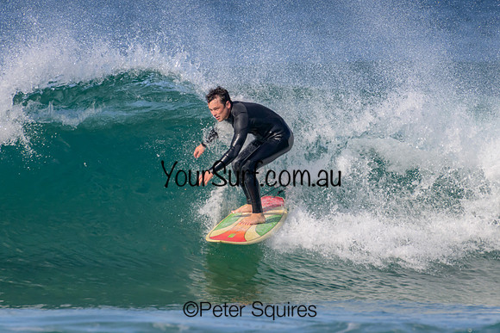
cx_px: 245
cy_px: 144
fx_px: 15959
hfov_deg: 1.8
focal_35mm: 1149
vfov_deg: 1.2
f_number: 11
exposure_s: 1/2000
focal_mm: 1000
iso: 1400
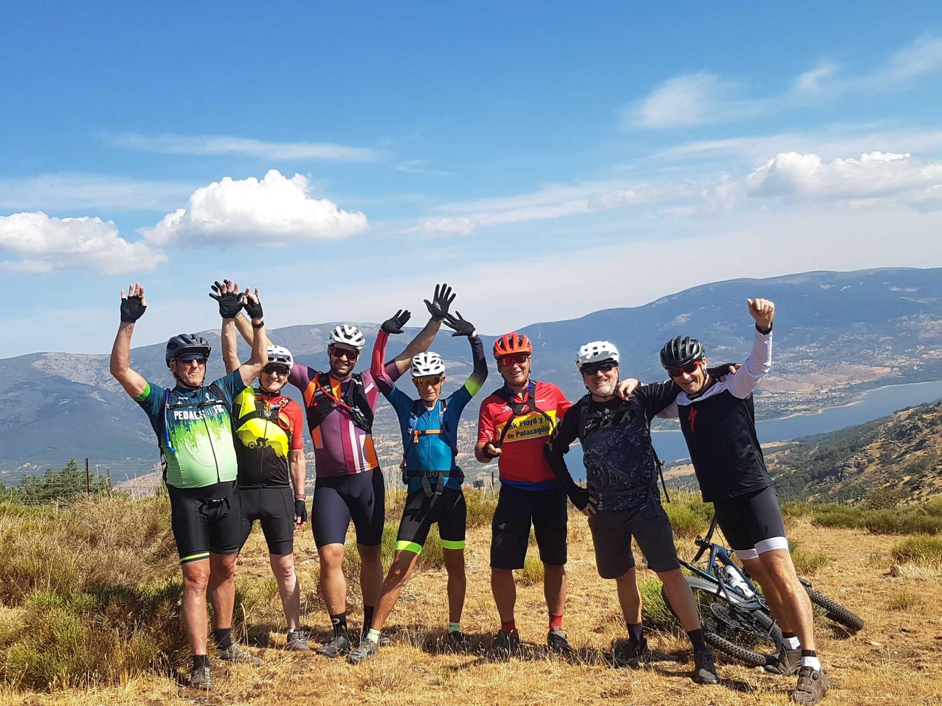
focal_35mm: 26
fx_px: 708
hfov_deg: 67.3
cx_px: 471
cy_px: 353
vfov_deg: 53.1
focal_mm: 4.2
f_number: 1.7
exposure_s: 1/2608
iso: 50
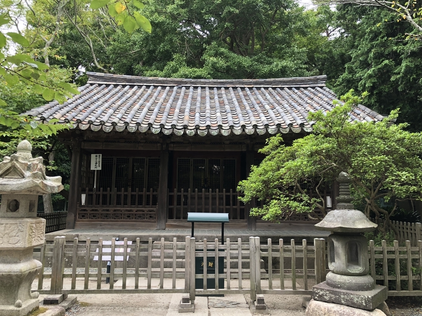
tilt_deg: +7.8
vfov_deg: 49.7
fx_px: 341
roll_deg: -0.4
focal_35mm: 28
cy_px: 158
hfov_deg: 63.4
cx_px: 211
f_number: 1.8
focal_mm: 3.99
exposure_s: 1/120
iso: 64
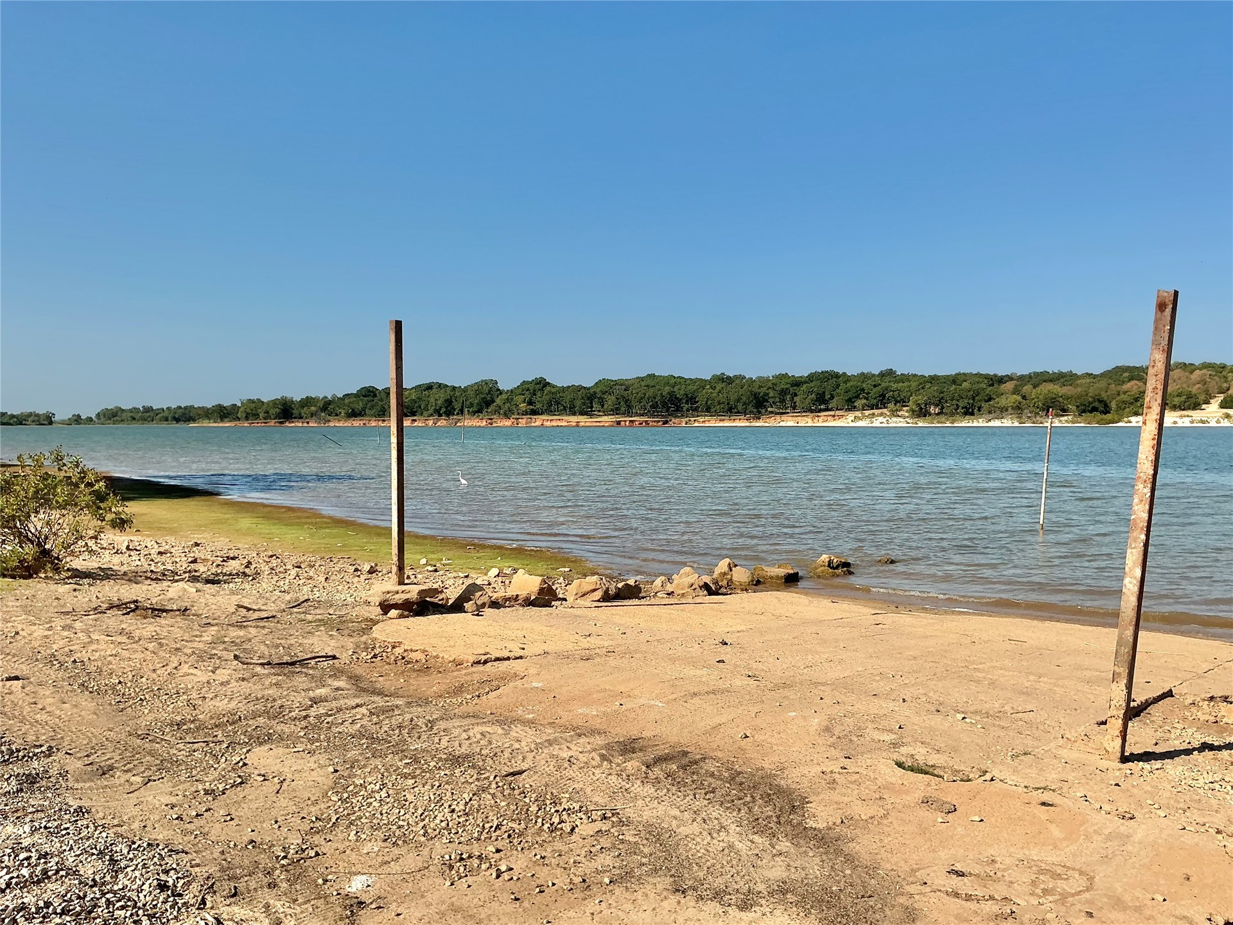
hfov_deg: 61.7
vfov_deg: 48.2
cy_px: 462
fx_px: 1033
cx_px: 616
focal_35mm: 29
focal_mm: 3
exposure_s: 1/2959
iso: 25
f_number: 1.8
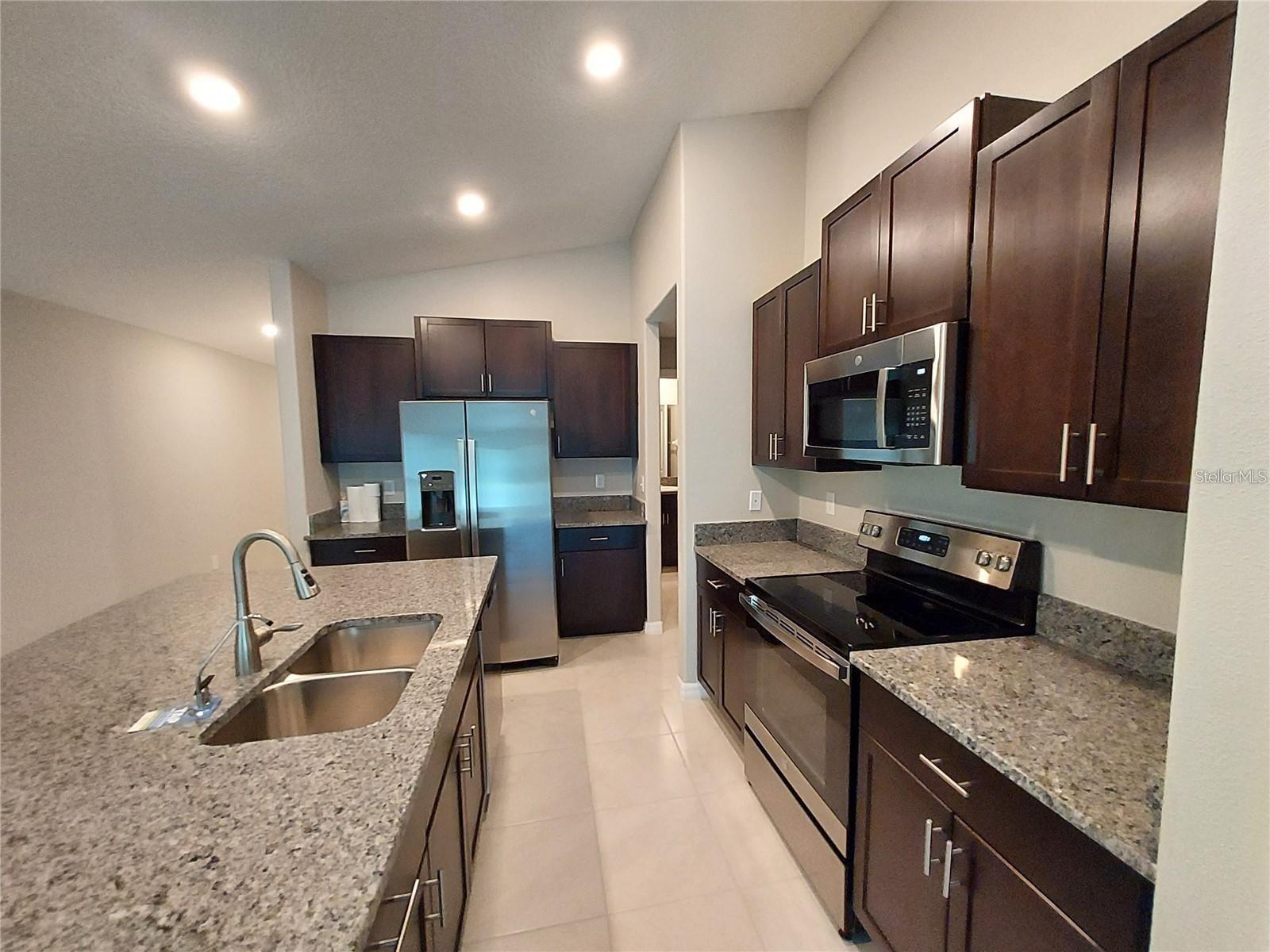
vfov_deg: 89.9
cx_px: 635
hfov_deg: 106.2
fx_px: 477
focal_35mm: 13
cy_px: 476
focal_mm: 1.42
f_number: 2.2
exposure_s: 1/50
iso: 320
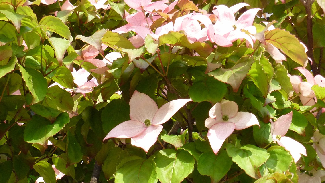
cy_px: 128
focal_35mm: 67
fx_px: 577
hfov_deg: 31.4
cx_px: 156
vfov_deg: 17.9
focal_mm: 7.8
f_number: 5
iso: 200
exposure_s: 1/320
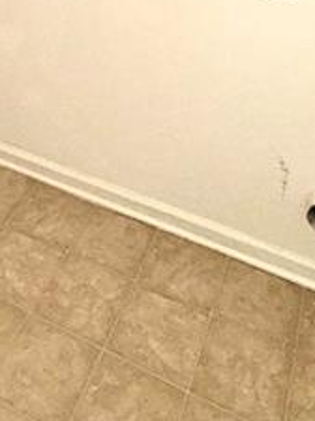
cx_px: 88
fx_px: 582
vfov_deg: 33.8
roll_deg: -2.0
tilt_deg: -18.6
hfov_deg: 29.9
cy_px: -55
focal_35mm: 48
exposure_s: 1/60
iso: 160
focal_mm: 2.22
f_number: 2.2
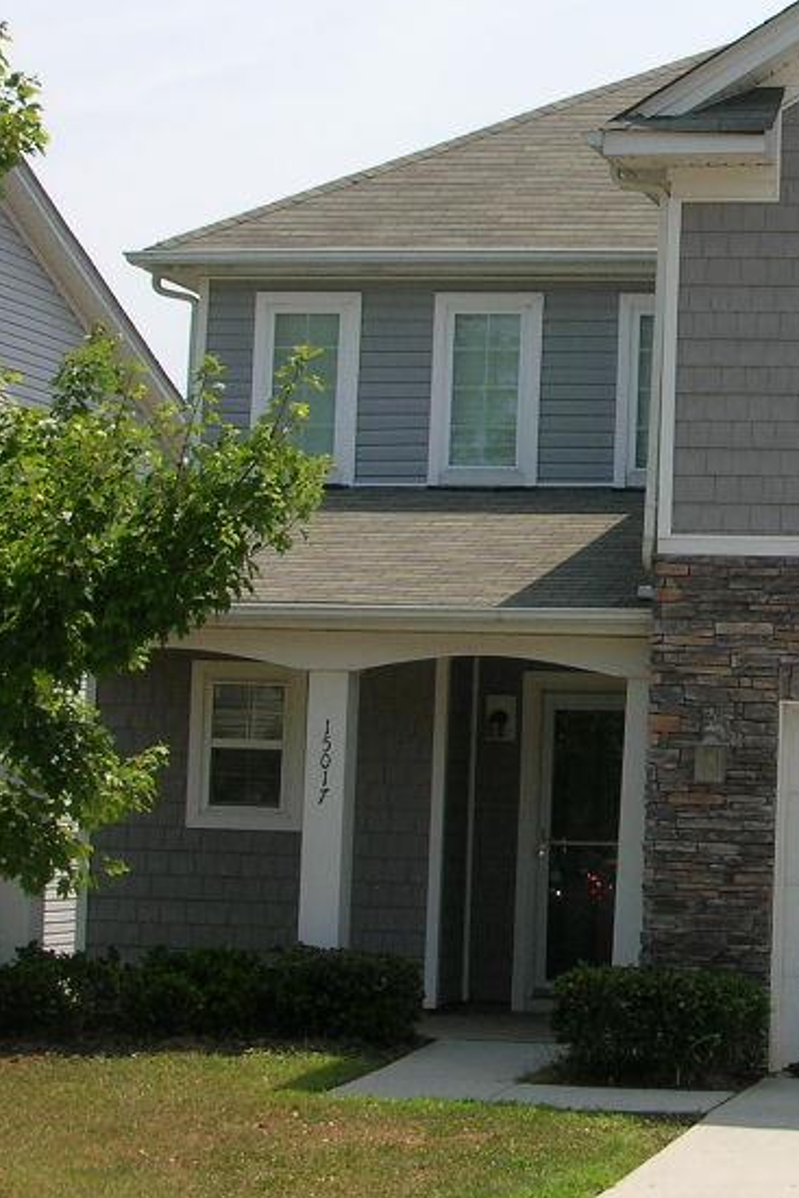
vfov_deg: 22.8
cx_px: 901
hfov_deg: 15.0
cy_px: 470
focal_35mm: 89
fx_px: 2961
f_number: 5.4
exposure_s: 1/287
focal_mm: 7.7
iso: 50
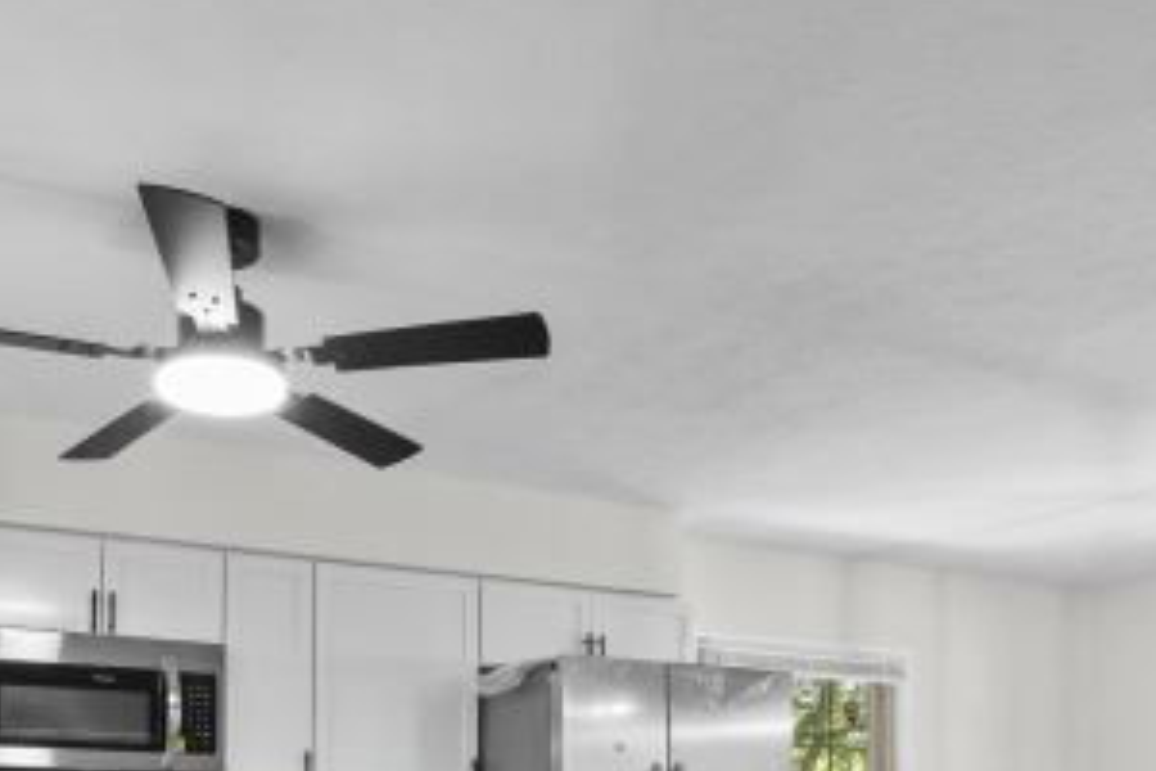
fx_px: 1284
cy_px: 848
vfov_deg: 30.0
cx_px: 391
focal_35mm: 40
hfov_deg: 47.7
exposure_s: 1/1.67
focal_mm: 16
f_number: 11
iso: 400
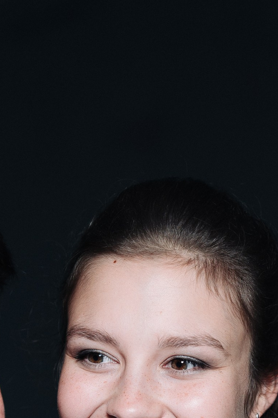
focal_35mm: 178
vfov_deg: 11.4
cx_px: 63
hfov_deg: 7.7
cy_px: 486
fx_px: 2062
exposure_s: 1/160
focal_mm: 50
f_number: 2
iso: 125
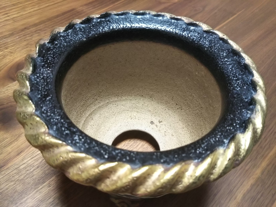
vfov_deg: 46.8
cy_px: 104
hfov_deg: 60.0
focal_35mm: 30
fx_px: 239
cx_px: 138
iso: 125
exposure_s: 1/30
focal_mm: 4
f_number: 2.2
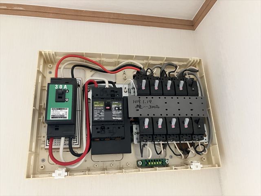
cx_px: 130
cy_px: 98
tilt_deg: +19.5
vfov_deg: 49.7
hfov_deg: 63.4
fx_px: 211
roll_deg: +3.4
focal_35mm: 28
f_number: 1.8
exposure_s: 1/32
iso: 400
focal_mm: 3.99
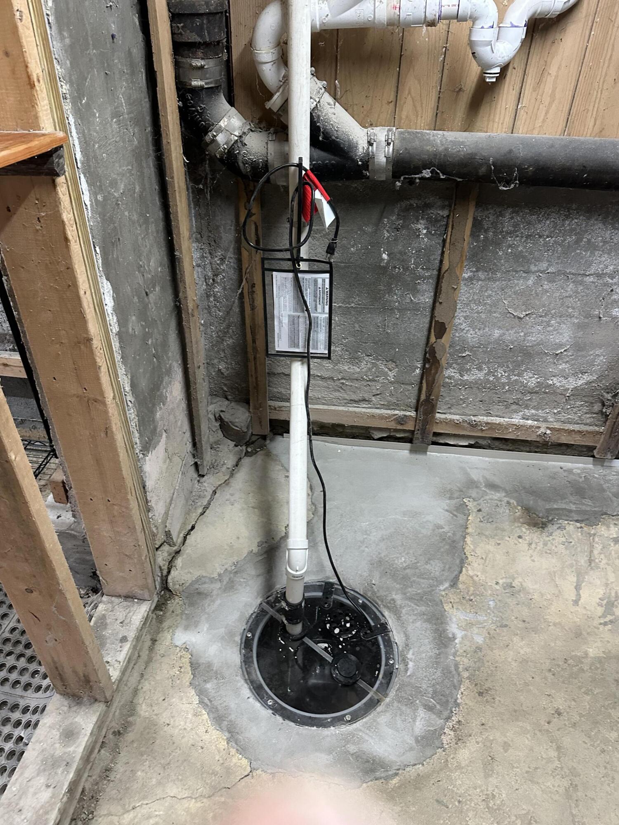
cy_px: 412
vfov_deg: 71.6
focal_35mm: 24
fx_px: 572
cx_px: 310
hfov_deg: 56.8
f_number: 1.78
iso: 500
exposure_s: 1/60
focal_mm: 6.86
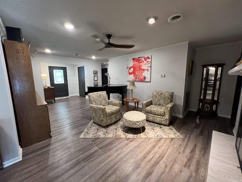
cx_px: 121
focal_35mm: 13
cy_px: 91
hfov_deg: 106.2
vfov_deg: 89.9
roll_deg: +0.6
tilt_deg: -8.5
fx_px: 91
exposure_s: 1/60
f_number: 1.8
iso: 400
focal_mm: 1.57
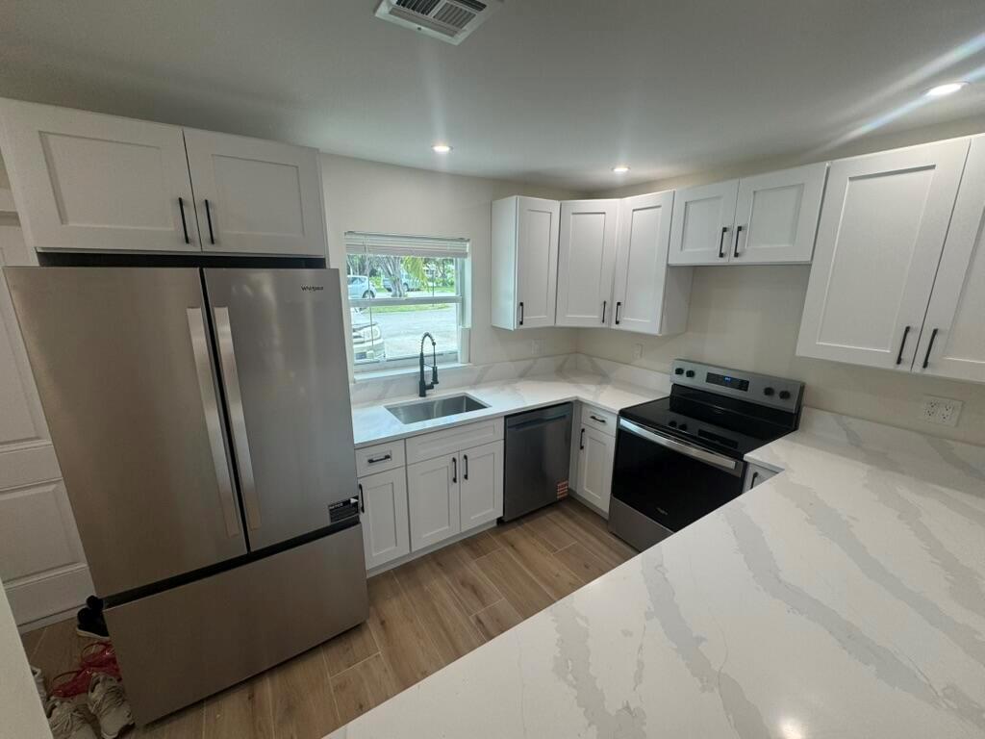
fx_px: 398
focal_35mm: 14
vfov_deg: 85.7
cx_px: 492
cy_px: 370
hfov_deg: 102.1
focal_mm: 2.22
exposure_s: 1/120
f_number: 2.2
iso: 80
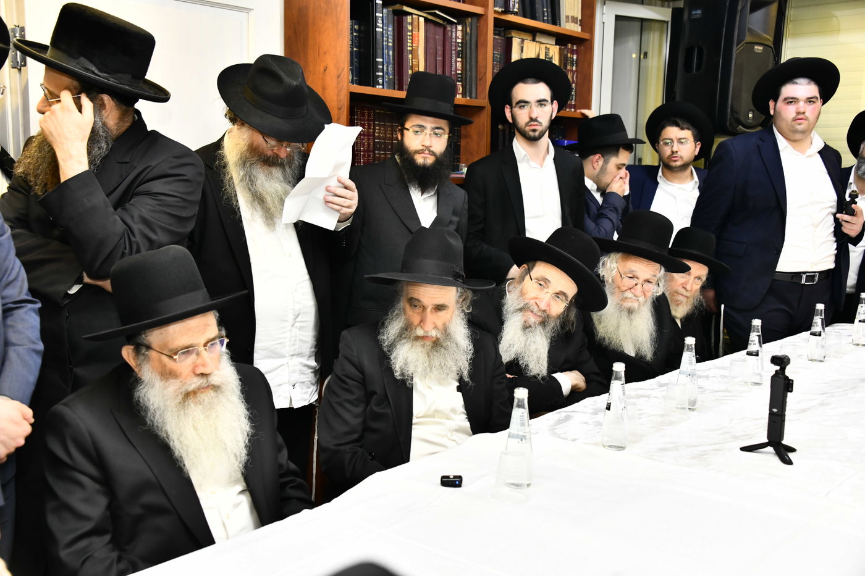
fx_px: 961
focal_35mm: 40
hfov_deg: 48.5
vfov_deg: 33.4
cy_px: 288
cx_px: 432
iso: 1600
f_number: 5.6
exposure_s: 1/100
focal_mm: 40
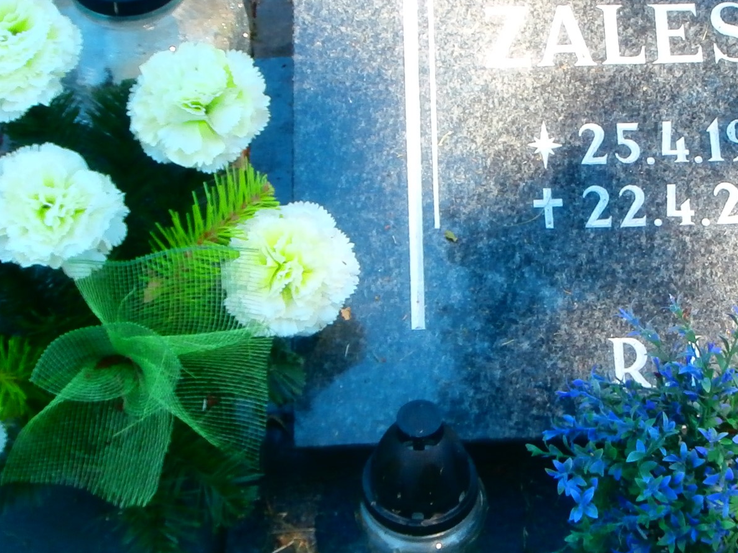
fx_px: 2046
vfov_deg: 15.3
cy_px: 130
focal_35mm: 96
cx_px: 542
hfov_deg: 20.3
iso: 100
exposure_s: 1/125
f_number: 3.9
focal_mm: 6.67
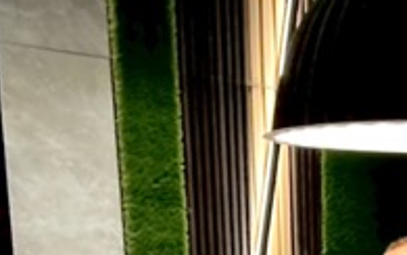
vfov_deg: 14.2
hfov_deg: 24.2
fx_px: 888
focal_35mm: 80
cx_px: 447
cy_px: 477
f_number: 2.2
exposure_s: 1/49
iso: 160
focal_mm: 2.71
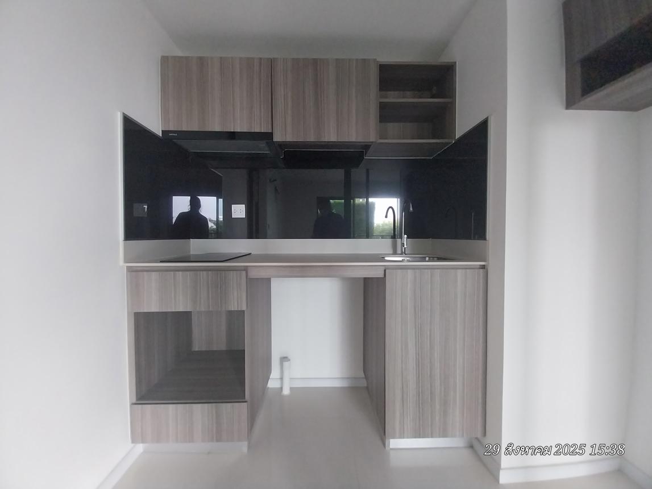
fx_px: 245
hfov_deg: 106.2
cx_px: 326
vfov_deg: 89.9
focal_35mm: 13
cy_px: 244
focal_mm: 1.3
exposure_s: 1/30
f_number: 2.2
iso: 200
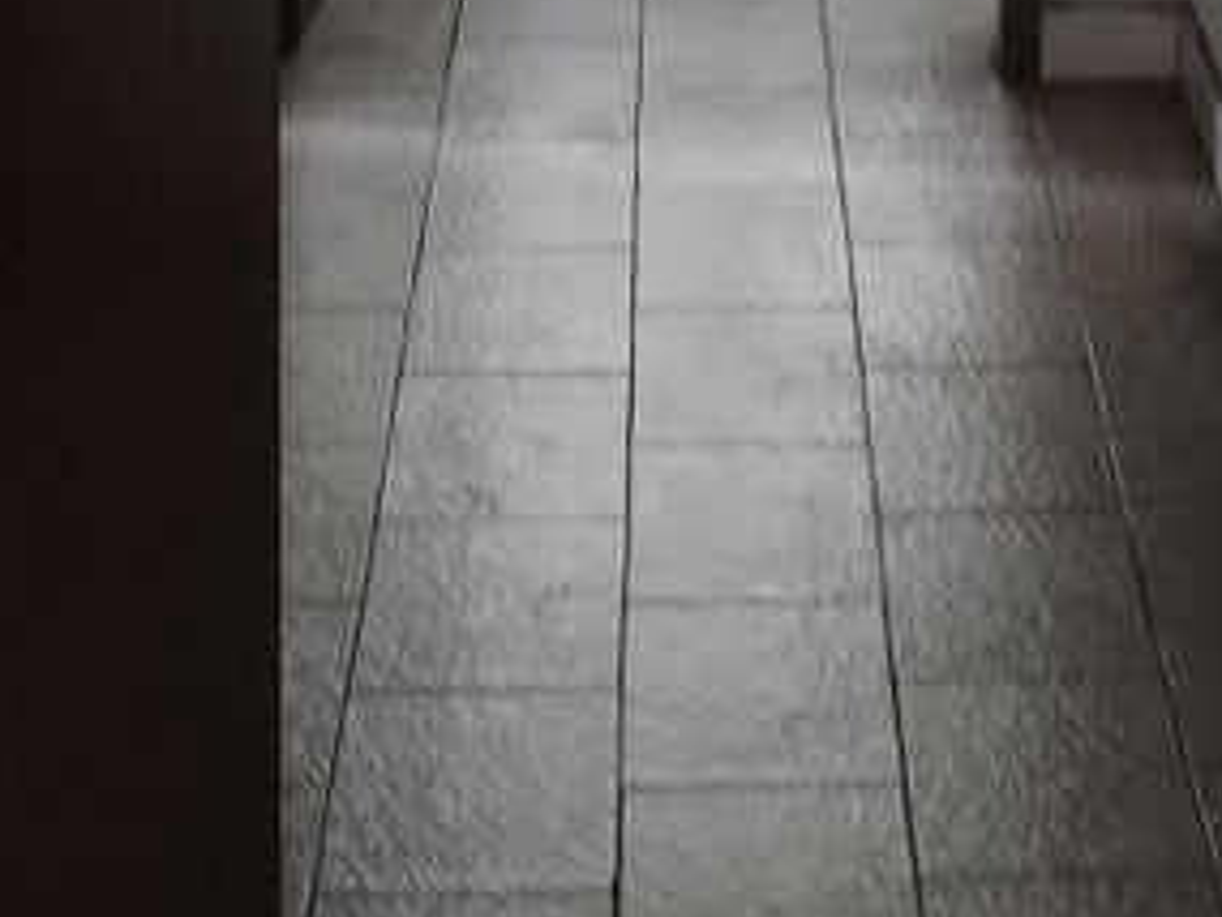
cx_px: 963
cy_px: -823
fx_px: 4909
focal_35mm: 139
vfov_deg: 10.0
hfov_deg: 14.1
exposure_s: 1/30
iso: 683
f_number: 1.8
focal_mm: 4.75
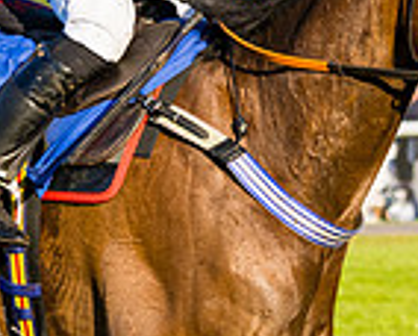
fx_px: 4745
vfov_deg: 4.0
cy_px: 326
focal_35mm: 383
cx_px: 473
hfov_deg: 5.0
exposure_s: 1/2500
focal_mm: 70
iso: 400
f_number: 4
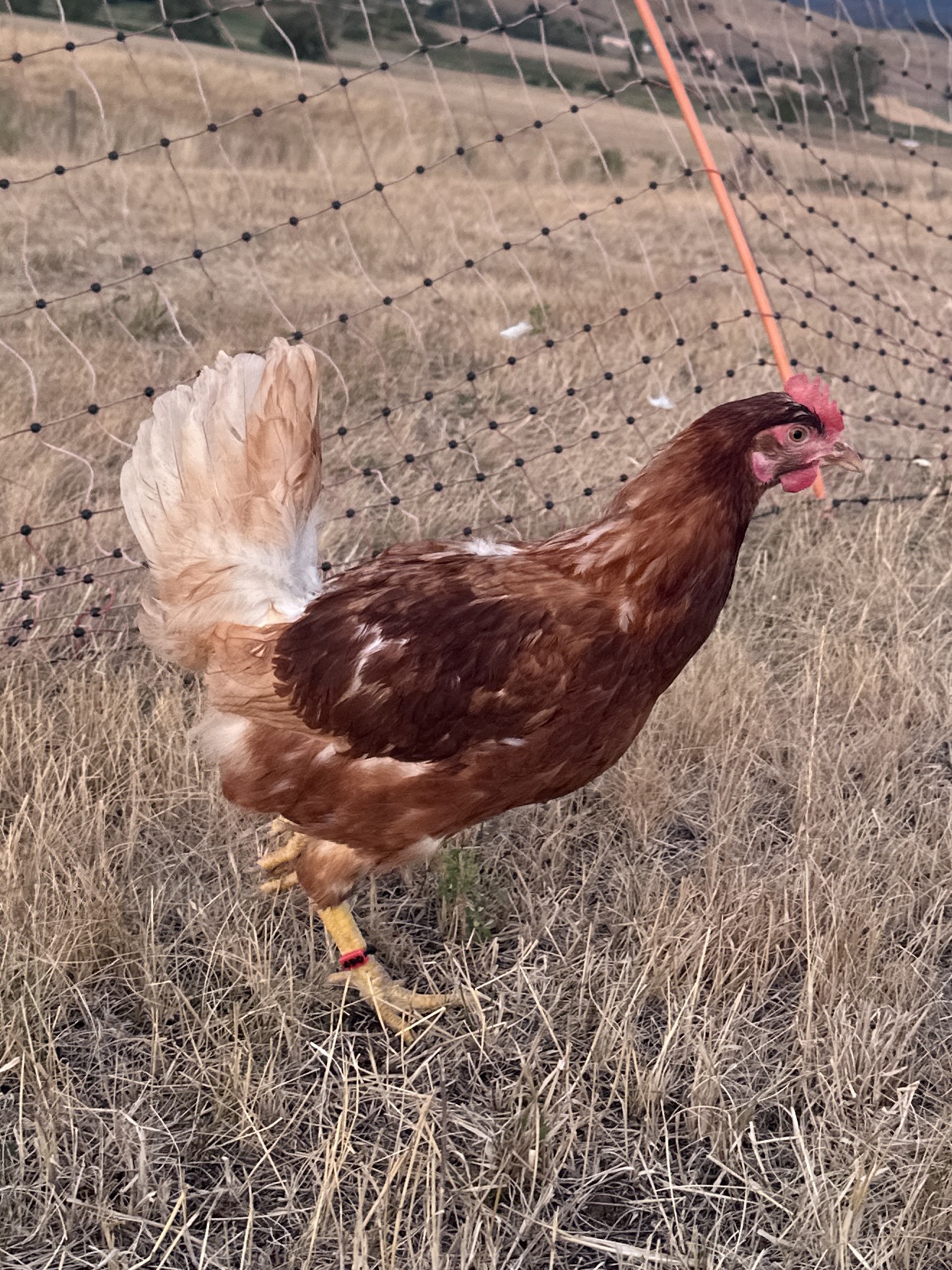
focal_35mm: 24
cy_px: 635
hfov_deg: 56.8
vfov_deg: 71.6
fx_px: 880
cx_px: 476
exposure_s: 1/694
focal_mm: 6.86
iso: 80
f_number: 1.78
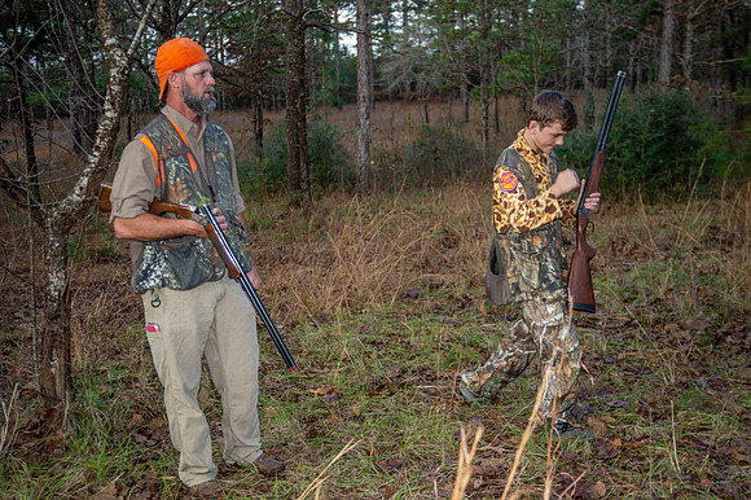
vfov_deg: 27.0
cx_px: 376
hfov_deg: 39.6
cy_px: 250
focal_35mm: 50
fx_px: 1042
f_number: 5
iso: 250
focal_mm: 50
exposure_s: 1/100
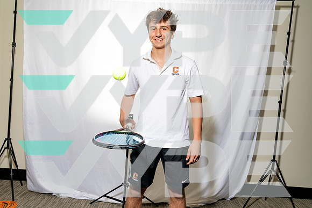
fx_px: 260
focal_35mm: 30
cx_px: 156
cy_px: 104
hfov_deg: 61.9
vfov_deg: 43.6
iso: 100
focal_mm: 30
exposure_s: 1/250
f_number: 8
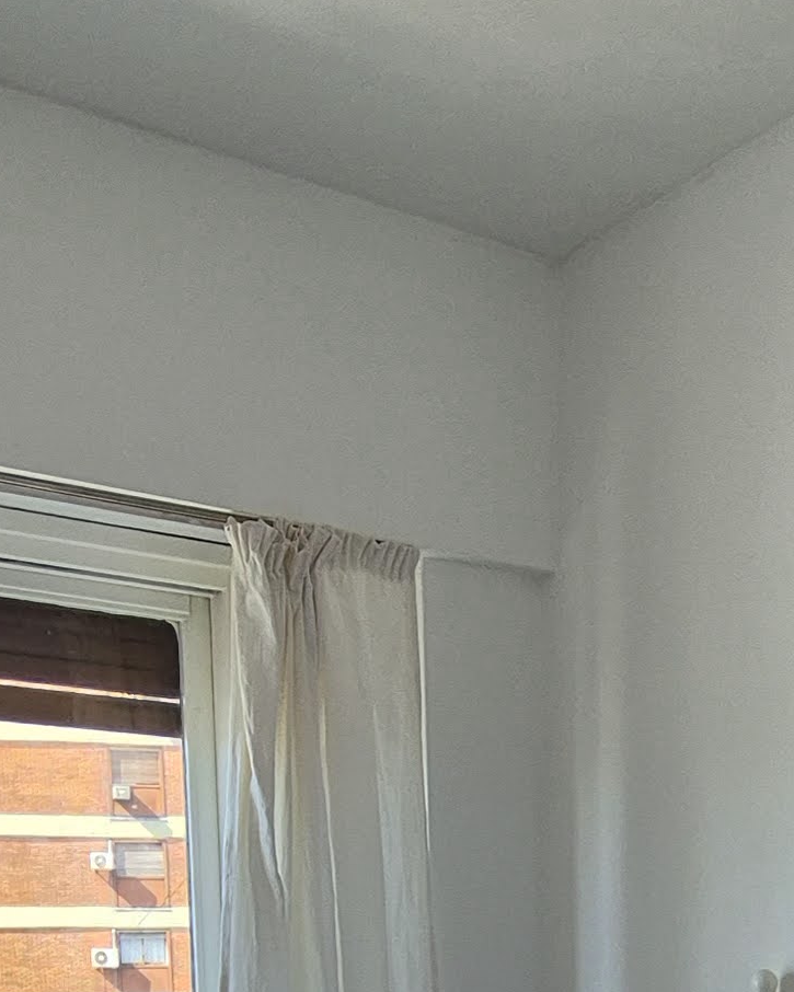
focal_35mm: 56
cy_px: 1389
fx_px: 1645
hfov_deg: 27.1
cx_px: 493
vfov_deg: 26.6
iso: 50
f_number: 2.2
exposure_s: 1/137
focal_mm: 1.74
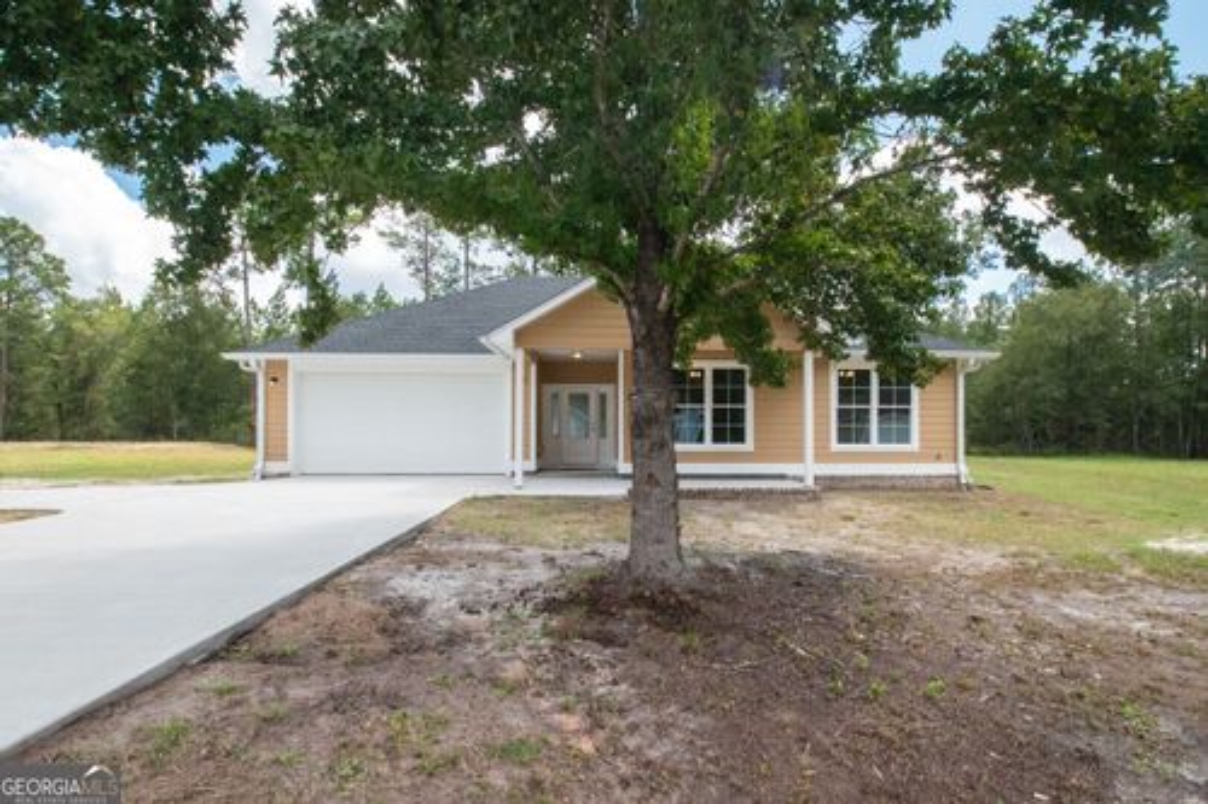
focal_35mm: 17
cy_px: 430
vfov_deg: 70.9
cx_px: 612
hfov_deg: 93.9
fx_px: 564
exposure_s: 1/800
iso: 1250
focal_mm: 10
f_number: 10
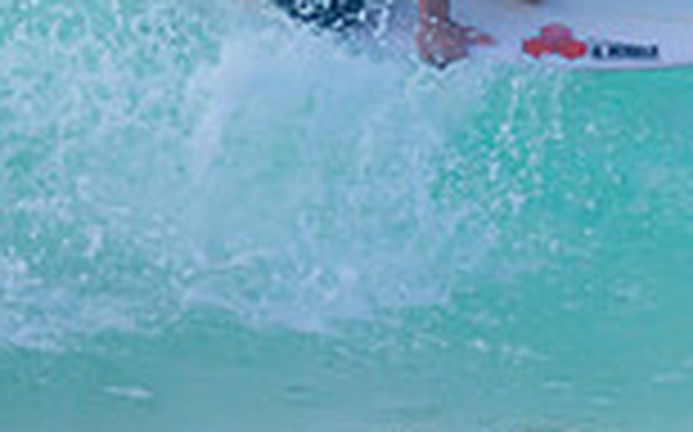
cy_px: -223
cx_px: 846
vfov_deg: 0.4
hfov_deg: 0.7
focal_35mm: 3072
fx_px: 57977
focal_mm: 800
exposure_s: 1/2000
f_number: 11
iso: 1100
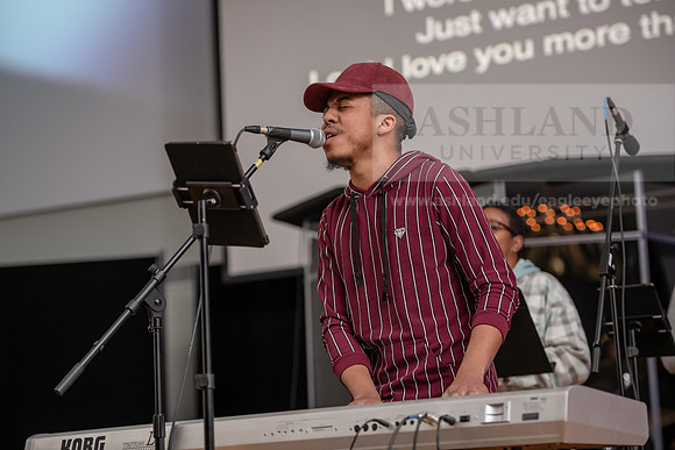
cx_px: 338
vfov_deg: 13.0
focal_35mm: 105
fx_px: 1969
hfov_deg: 19.5
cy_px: 225
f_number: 3.2
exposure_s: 1/60
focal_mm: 105
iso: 1250
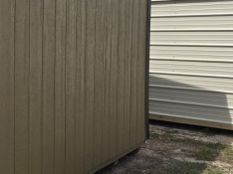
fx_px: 424
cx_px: -49
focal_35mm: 63
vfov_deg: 23.1
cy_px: 54
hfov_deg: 27.1
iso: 80
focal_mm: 6.3
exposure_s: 1/7333
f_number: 1.7
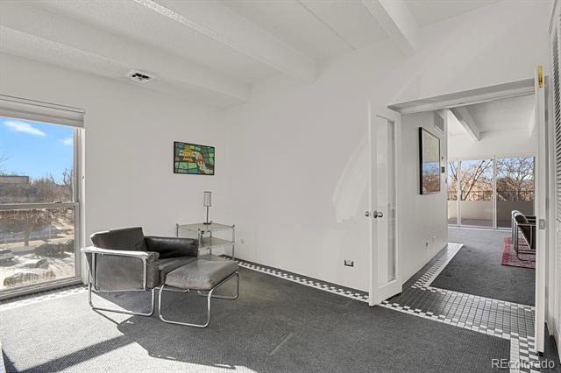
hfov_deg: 93.3
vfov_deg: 70.4
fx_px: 265
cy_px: 186
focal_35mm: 17
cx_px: 280
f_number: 8
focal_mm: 17
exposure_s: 1/1.67
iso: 250
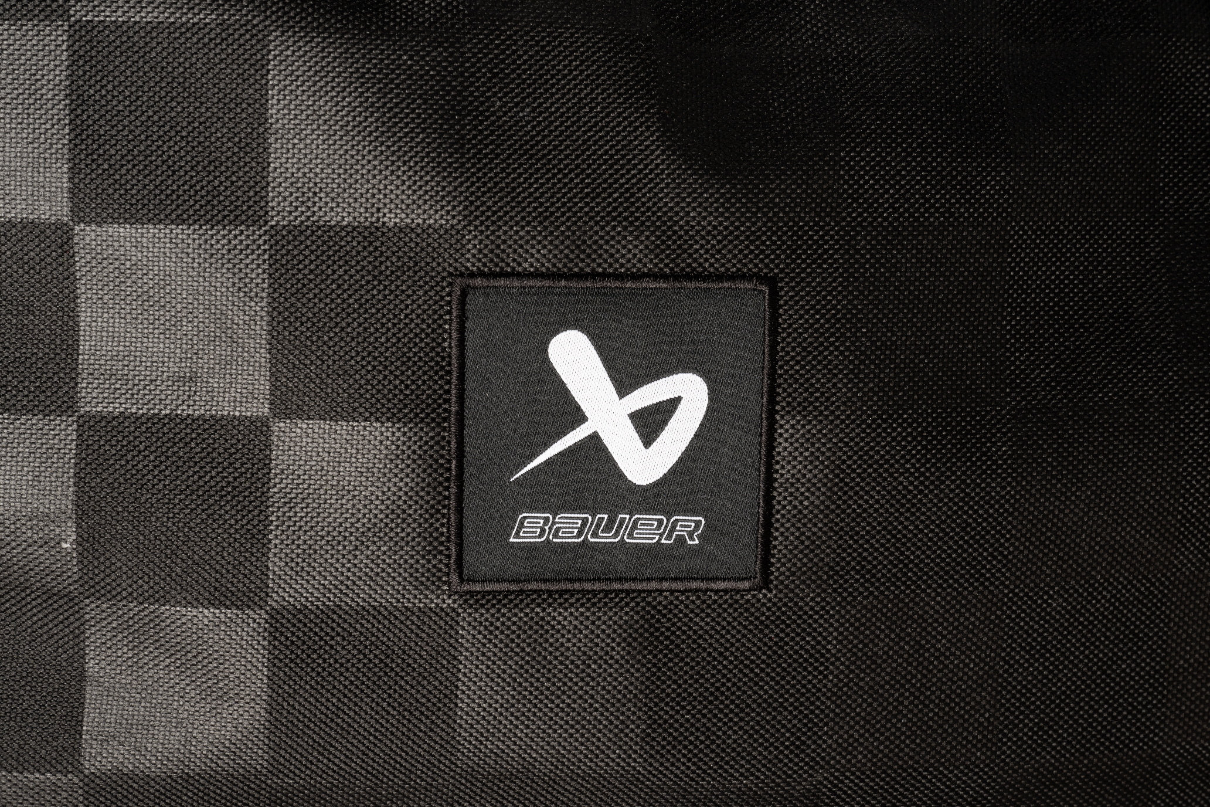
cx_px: 605
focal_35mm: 70
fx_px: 2353
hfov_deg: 28.8
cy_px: 404
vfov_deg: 19.5
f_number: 20
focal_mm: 70
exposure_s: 1/160
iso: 320
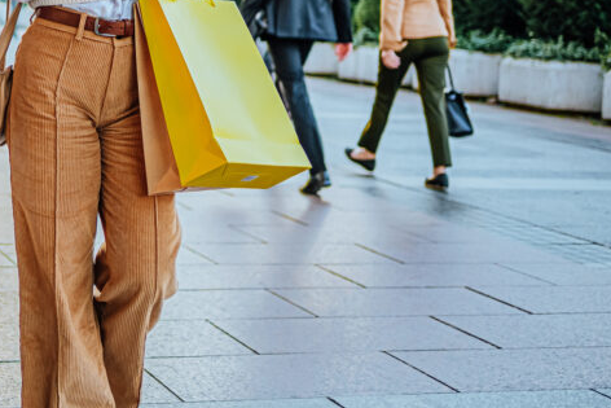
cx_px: -28
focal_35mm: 76
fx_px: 1290
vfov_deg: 17.5
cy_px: -20
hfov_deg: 25.1
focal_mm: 35
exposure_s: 1/500
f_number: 1.8
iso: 250
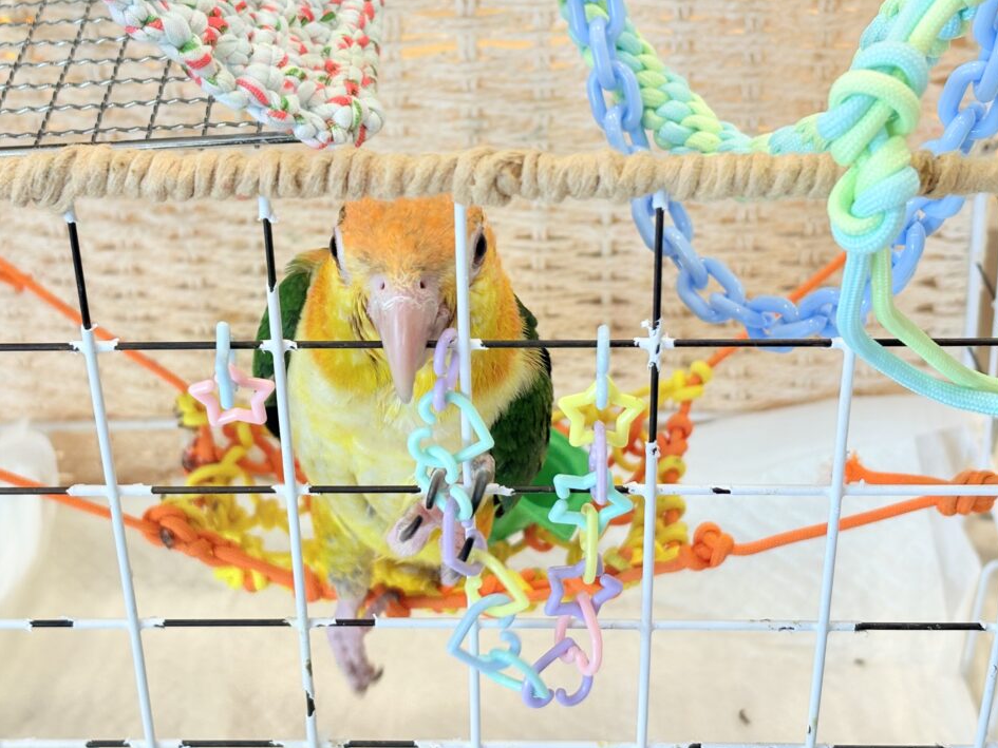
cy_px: 288
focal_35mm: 66
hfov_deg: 29.3
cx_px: 429
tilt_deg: -33.6
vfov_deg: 22.2
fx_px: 1903
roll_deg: +4.5
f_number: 1.6
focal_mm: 5.96
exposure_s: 1/100
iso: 64
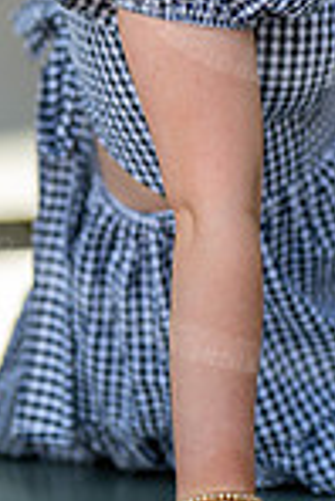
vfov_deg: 7.9
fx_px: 3593
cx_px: 311
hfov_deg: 5.3
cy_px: -58
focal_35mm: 258
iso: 200
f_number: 1.2
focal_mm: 85
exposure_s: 1/1600
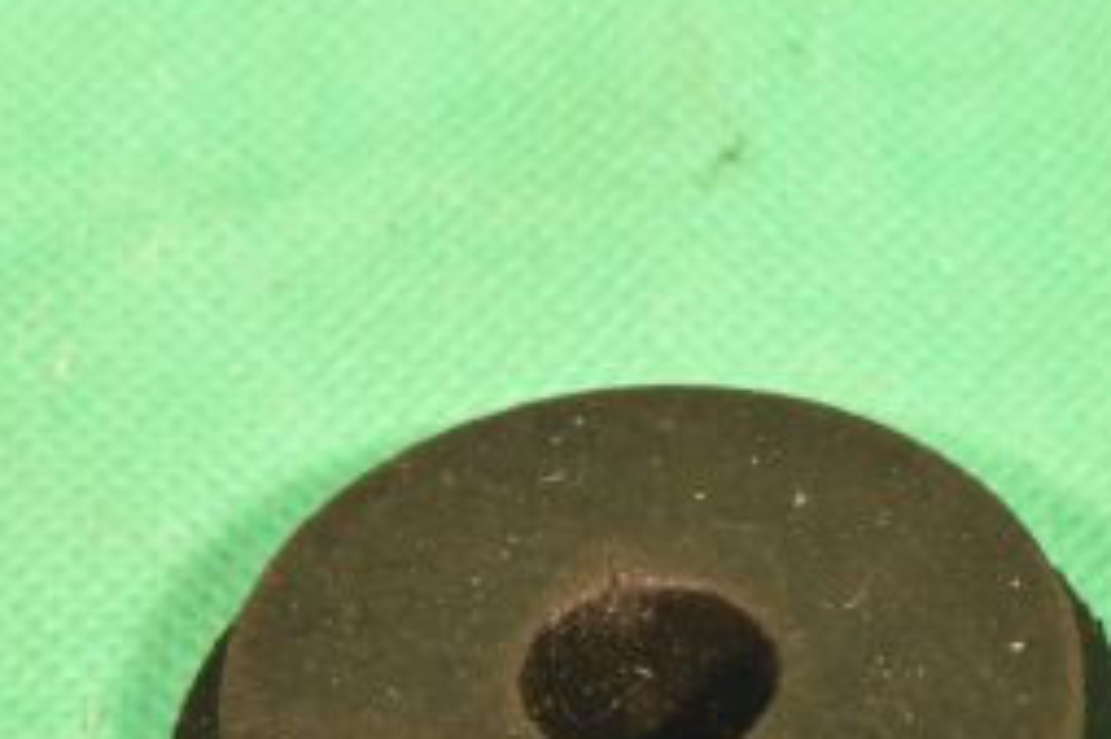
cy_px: 748
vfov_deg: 7.0
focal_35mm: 195
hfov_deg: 10.5
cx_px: 700
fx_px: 6019
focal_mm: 55
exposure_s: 1/100
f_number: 14
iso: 4000
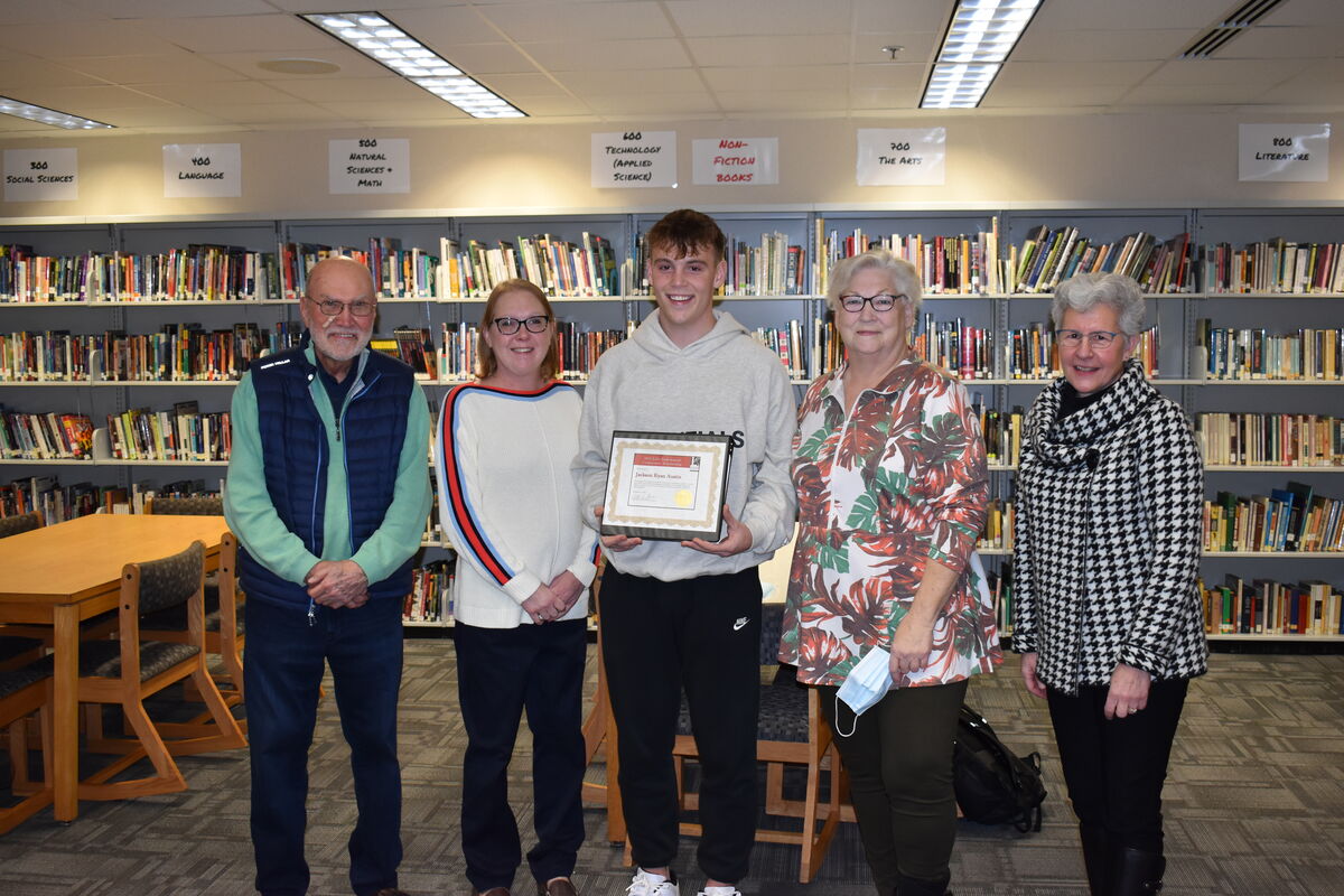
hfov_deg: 51.3
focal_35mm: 38
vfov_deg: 35.5
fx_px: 1400
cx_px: 672
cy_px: 448
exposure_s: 1/80
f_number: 4.5
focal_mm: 25
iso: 800
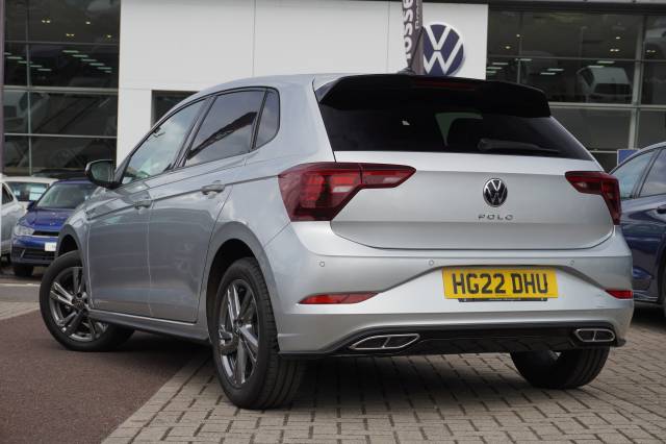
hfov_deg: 29.9
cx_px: 333
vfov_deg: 20.1
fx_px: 1248
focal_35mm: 68
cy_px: 222
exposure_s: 1/250
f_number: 7.1
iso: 100
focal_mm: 45
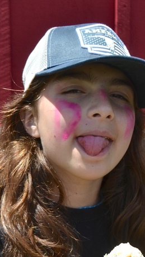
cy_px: 250
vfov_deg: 24.3
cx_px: 115
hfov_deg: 14.3
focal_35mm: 84
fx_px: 574
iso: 400
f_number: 5.6
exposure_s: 1/1600
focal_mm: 24
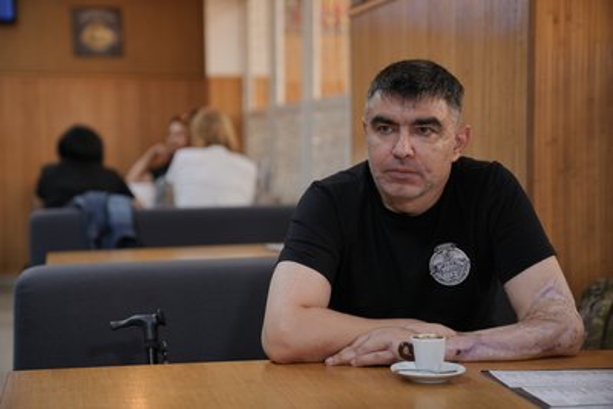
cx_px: 306
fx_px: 1192
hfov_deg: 28.8
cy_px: 204
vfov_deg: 19.5
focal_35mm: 70
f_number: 2.8
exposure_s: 1/80
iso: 320
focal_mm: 70
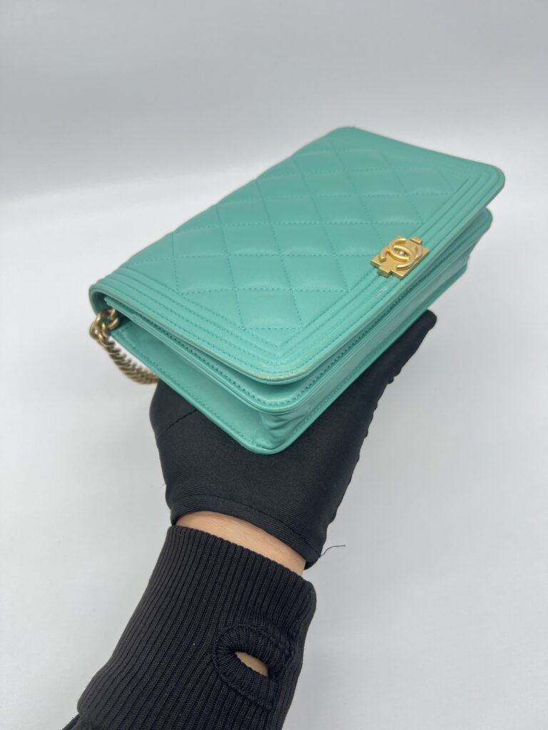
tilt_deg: -48.9
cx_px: 274
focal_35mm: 26
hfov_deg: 53.1
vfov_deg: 67.3
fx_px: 549
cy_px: 365
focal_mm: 5.7
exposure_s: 1/100
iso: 40
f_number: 1.5
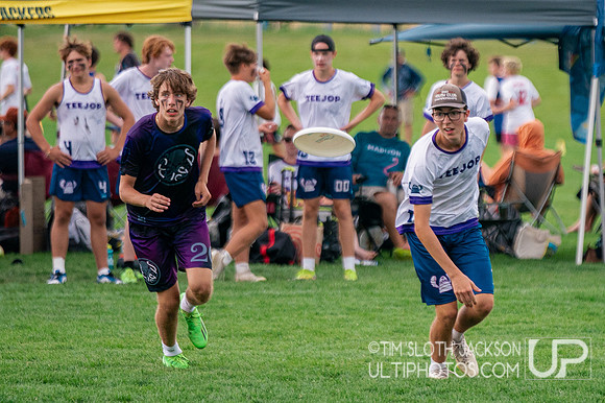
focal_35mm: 401
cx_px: 434
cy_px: 197
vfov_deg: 3.4
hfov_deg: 5.1
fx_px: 6731
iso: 800
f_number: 2.8
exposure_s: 1/3200
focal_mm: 200
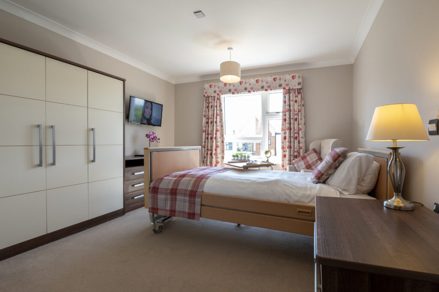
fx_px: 171
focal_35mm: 14
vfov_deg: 81.1
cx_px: 220
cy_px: 146
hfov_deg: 104.3
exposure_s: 1/15
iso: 400
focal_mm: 14
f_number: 11
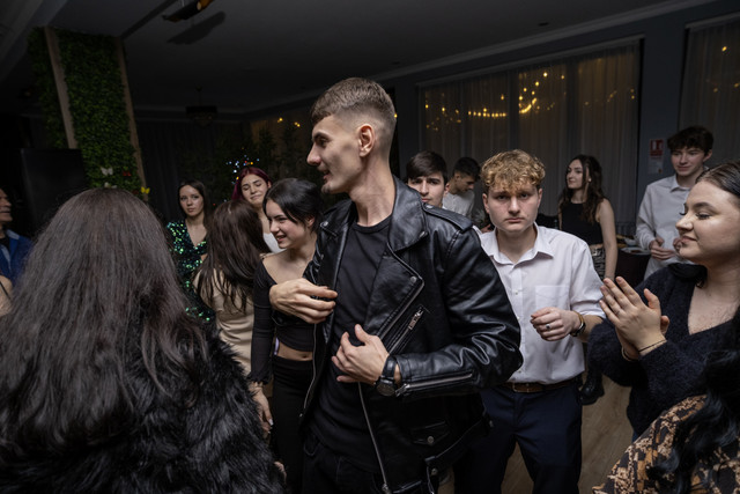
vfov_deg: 62.0
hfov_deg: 84.0
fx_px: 411
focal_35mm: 20
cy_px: 247
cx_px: 370
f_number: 2.2
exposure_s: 1/100
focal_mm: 13
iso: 640
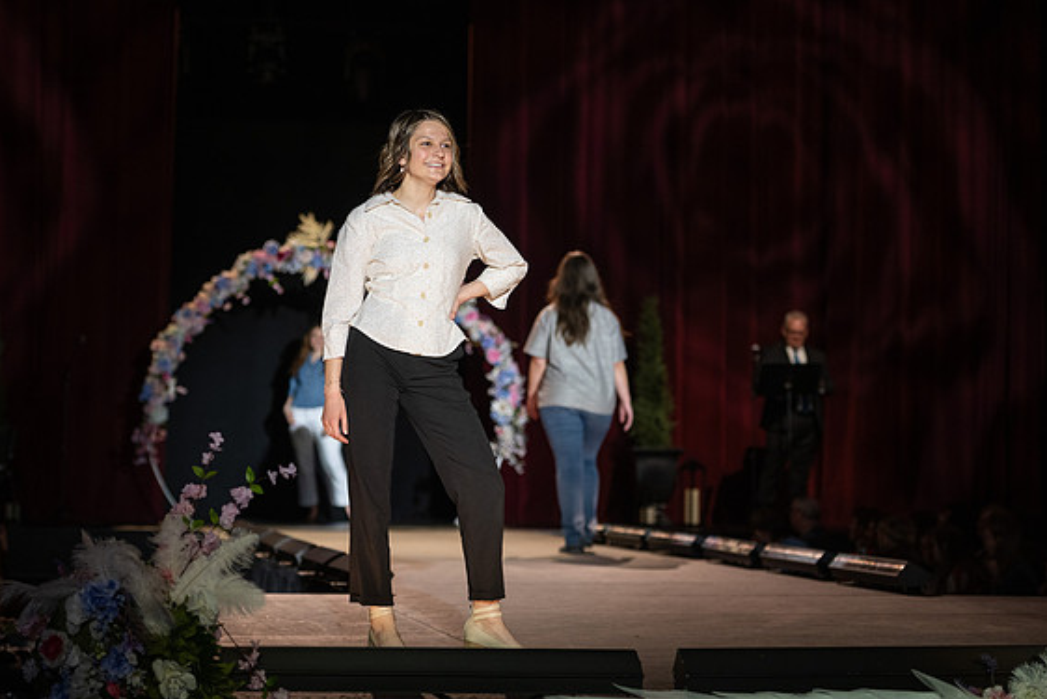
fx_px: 2793
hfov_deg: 21.2
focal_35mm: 96
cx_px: 500
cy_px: 377
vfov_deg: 14.3
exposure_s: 1/800
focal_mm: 86
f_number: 2.8
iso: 640
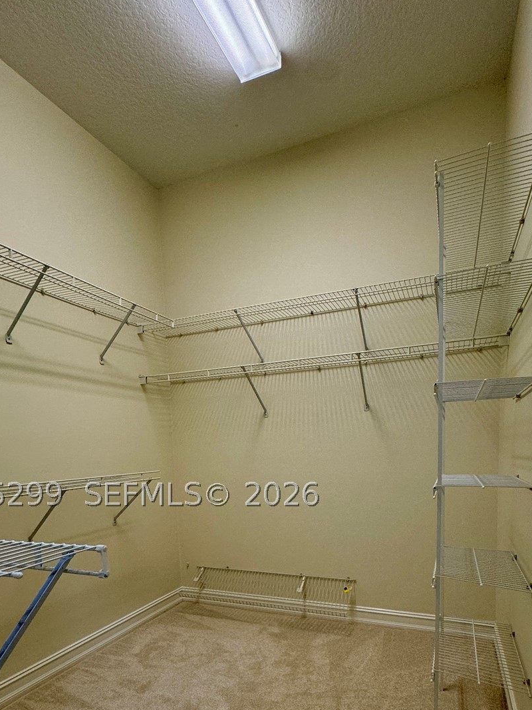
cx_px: 280
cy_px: 494
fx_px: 430
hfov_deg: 63.4
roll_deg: +2.3
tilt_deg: -7.4
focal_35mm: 21
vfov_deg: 75.5
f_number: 2.2
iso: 125
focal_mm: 2.22
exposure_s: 1/120
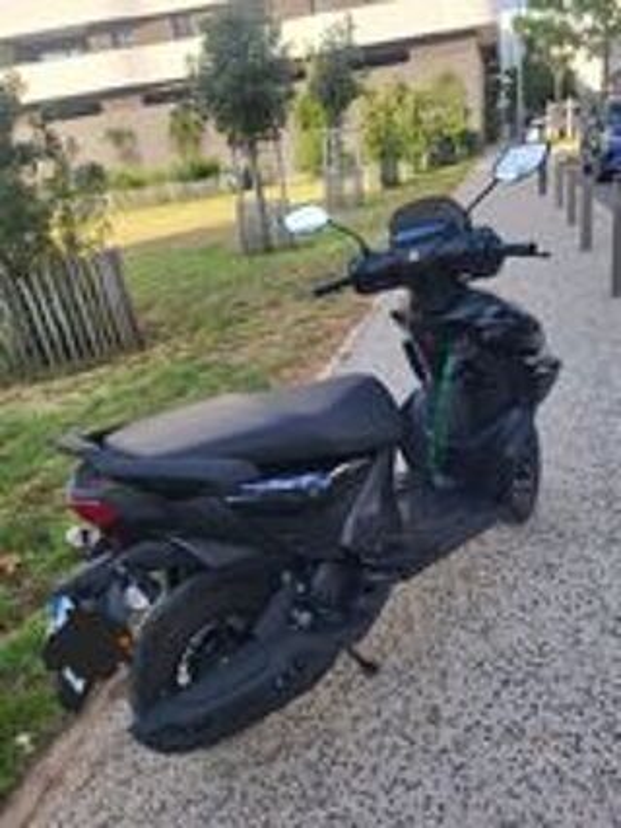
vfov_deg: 67.3
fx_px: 622
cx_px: 310
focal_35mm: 26
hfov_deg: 53.0
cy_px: 414
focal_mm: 5.4
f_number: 1.8
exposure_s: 1/476
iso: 40
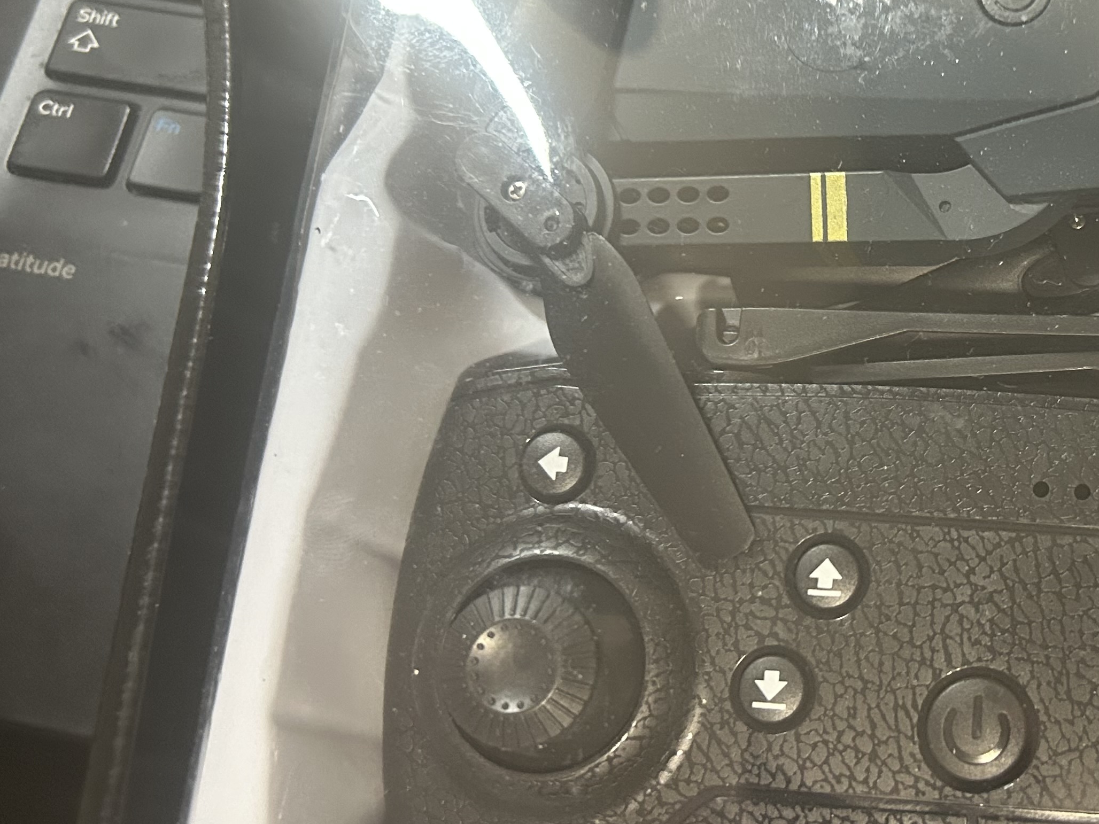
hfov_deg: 35.6
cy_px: 308
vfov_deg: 28.5
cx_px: 957
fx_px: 1619
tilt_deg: -71.1
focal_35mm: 51
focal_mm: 5.7
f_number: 1.5
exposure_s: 1/40
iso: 500
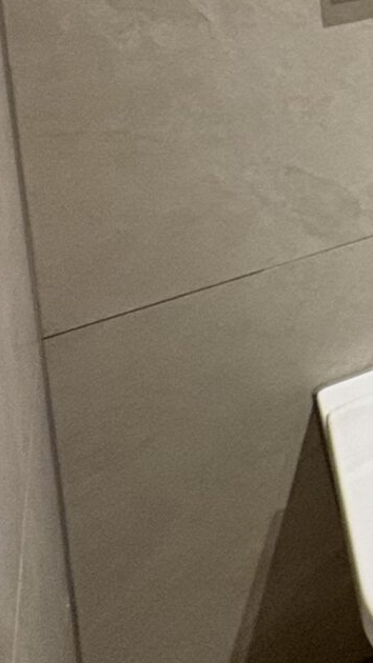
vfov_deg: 26.9
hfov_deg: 13.4
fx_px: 1091
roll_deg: -1.1
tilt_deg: -7.7
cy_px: -255
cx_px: 934
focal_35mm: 62
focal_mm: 2.22
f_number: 2.2
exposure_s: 1/50
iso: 250
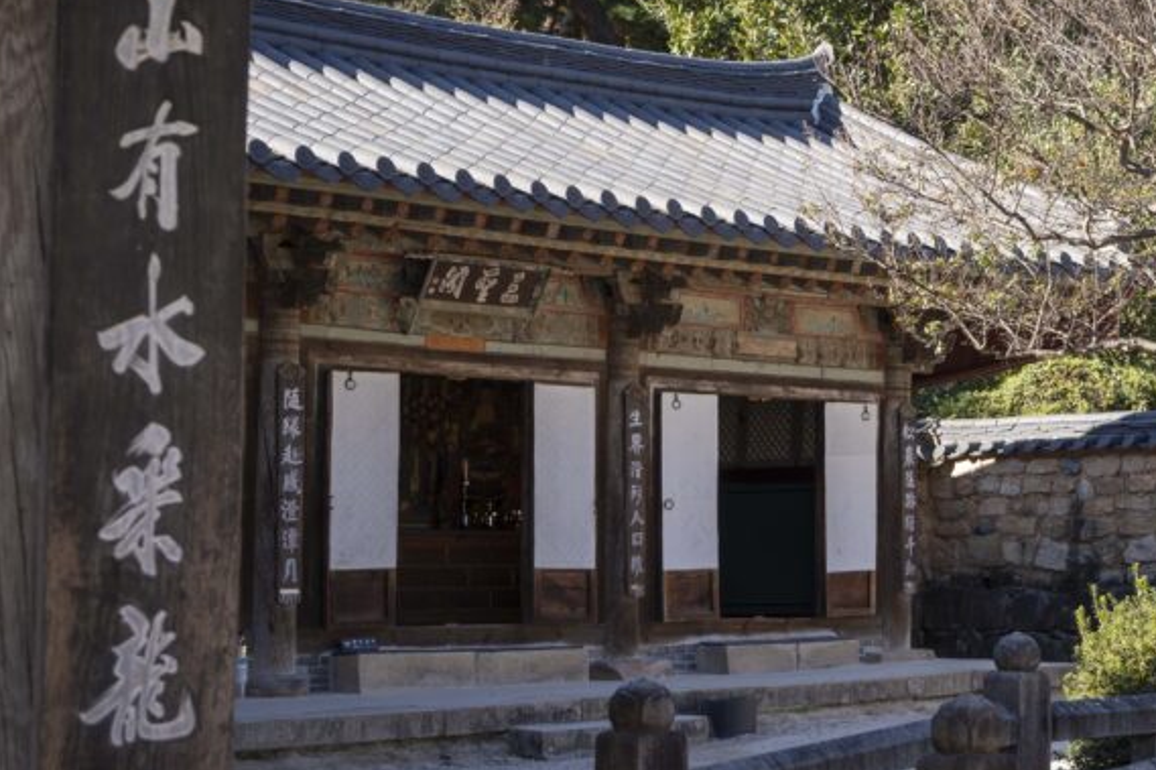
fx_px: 2600
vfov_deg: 16.8
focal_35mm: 81
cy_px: 342
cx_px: 989
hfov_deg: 24.5
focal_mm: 45
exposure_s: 1/160
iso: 160
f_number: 5.6
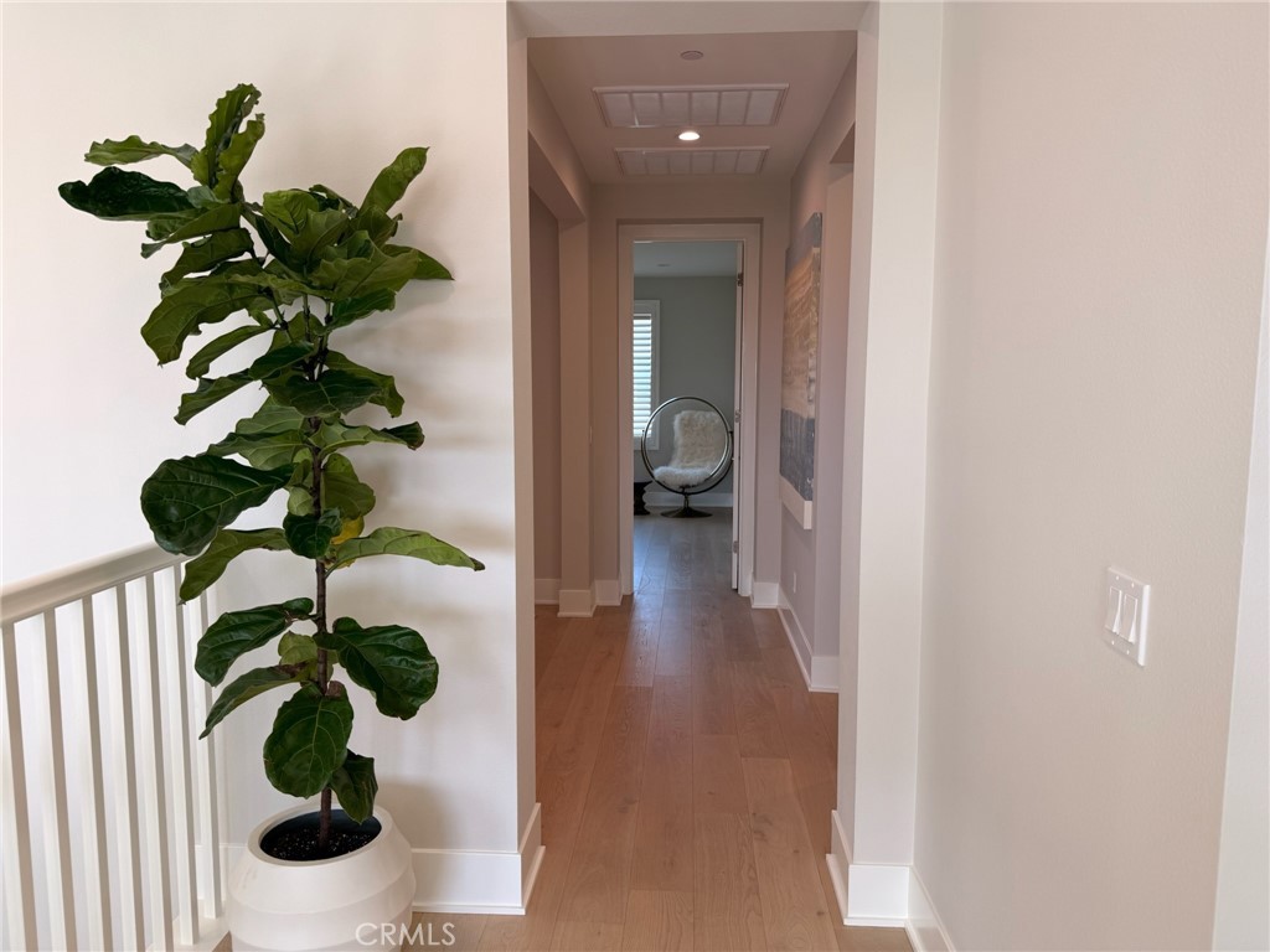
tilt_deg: -5.8
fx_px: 881
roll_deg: -0.8
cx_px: 635
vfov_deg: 56.8
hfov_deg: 71.6
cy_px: 476
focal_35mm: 24
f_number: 1.78
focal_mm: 6.76
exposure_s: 1/121
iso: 64
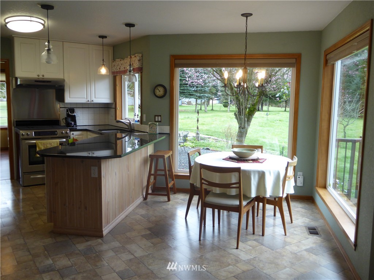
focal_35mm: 32
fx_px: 346
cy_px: 140
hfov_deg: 56.8
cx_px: 187
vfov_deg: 44.2
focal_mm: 5.4
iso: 200
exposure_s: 1/60
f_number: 3.5
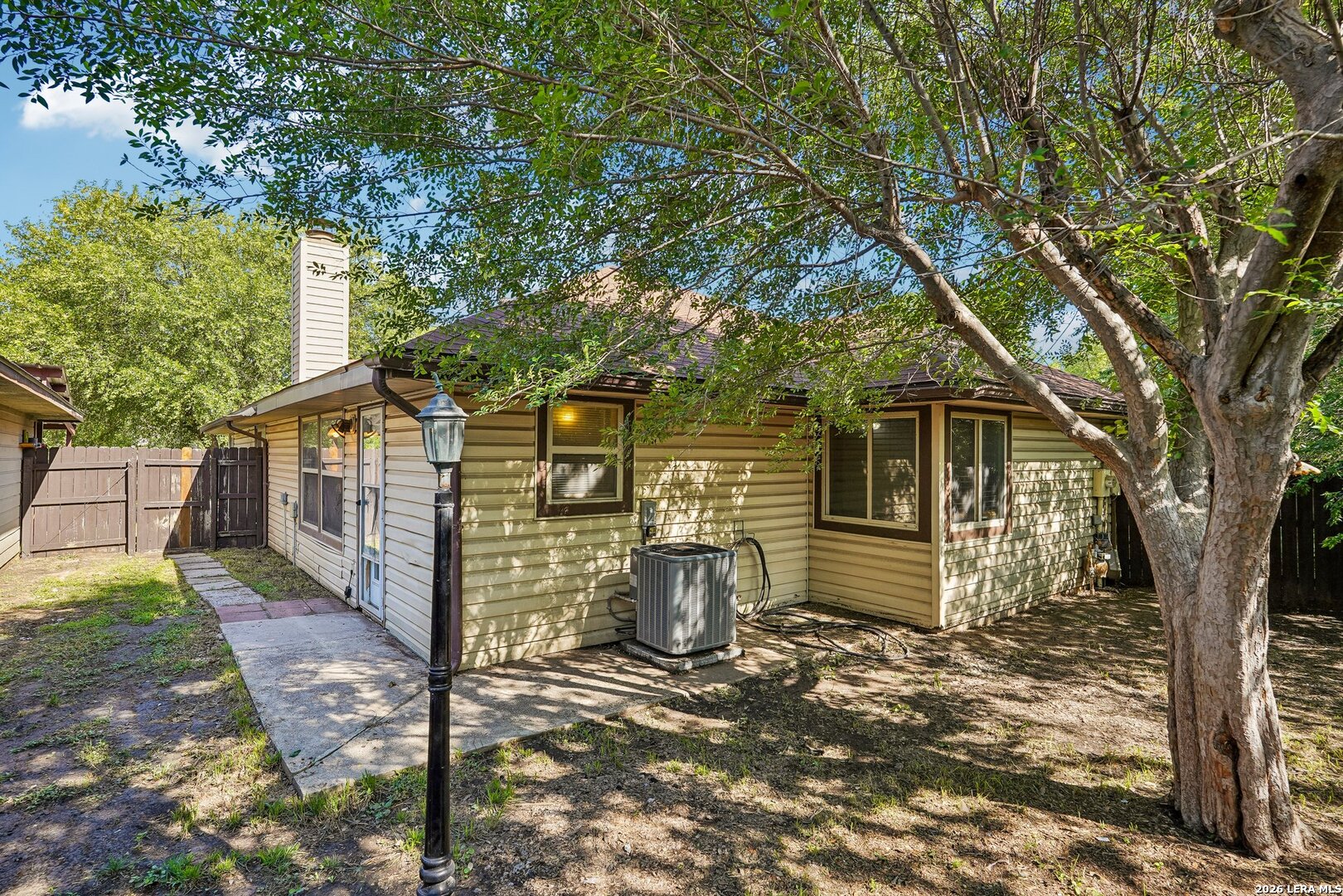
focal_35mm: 18
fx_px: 671
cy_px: 448
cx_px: 672
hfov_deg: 90.0
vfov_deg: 67.4
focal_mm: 18
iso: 100
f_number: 8
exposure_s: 1/40
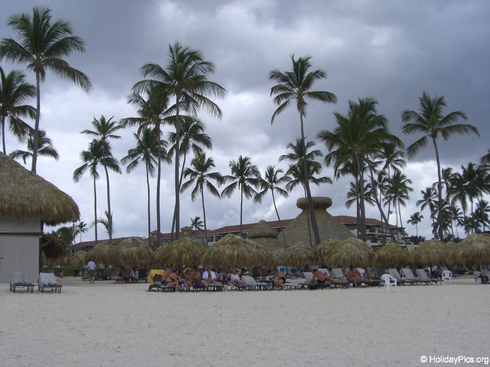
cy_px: 184
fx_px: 538
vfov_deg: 37.7
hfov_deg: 49.0
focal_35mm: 38
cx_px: 245
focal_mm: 6.2
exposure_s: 1/125
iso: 64
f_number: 8
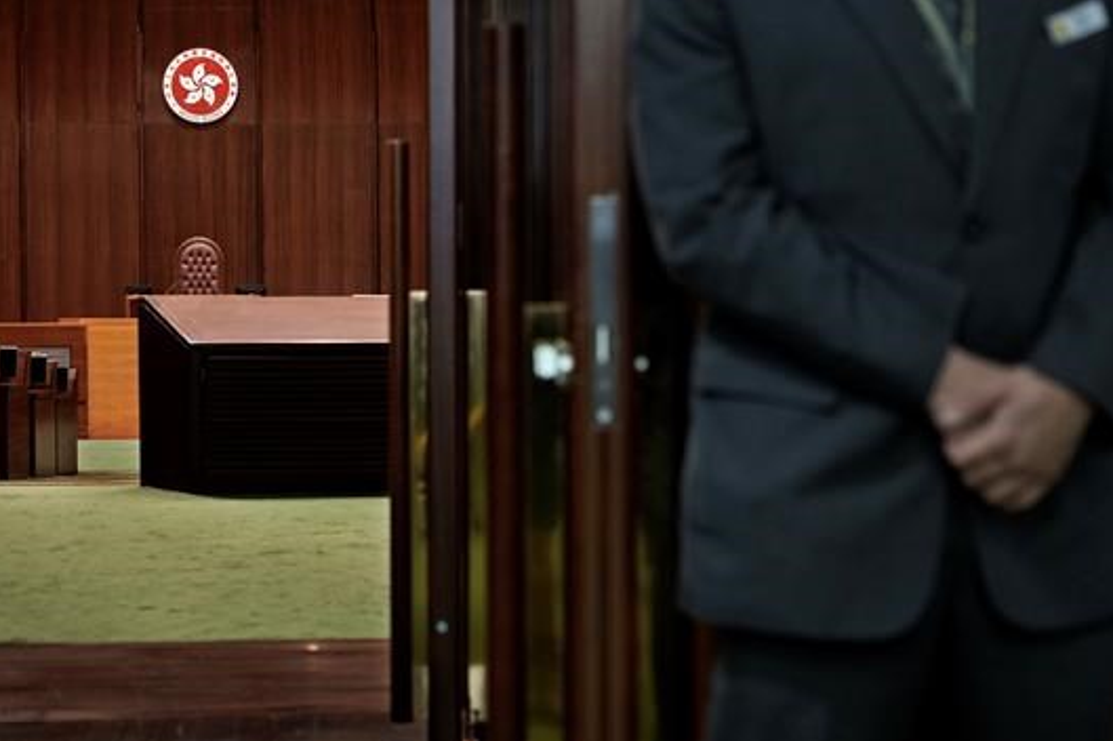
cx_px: 526
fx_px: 2317
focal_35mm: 75
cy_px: 386
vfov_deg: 18.2
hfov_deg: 27.0
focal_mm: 41
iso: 2500
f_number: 2.8
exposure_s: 1/80
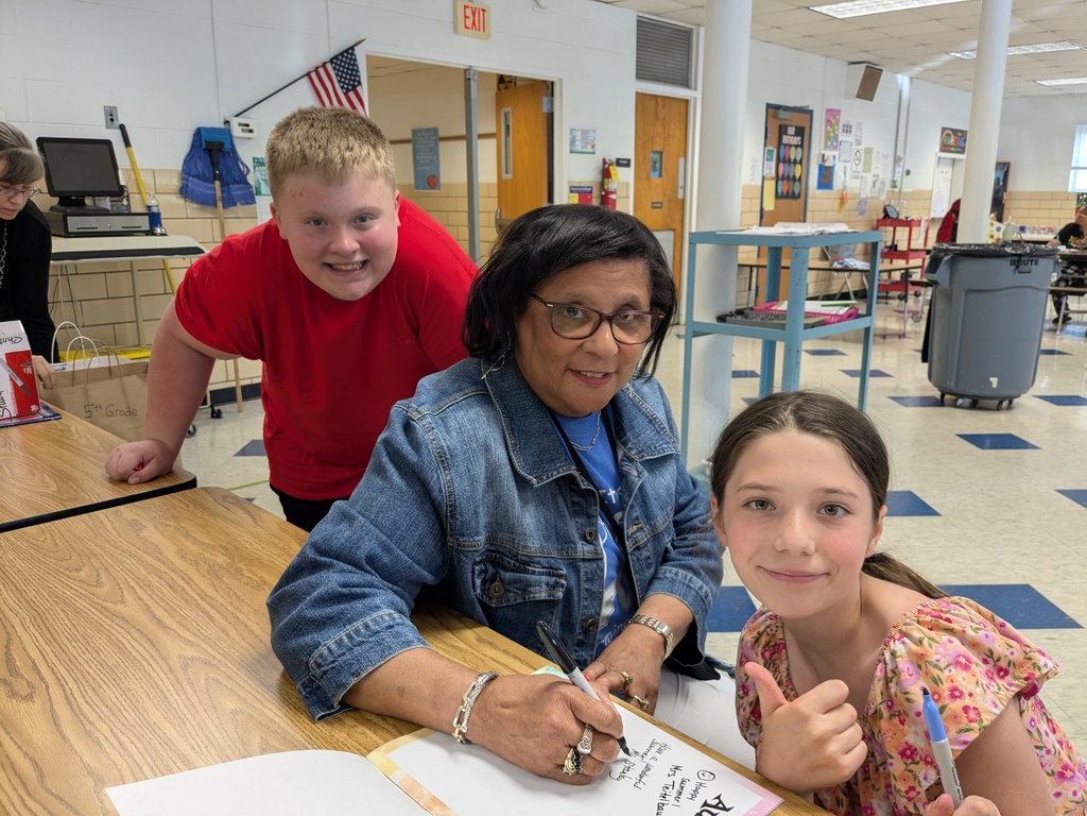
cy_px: 408
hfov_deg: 65.3
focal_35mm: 27
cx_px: 544
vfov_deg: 51.4
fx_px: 848
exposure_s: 1/60
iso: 90
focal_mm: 4.38
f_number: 1.73
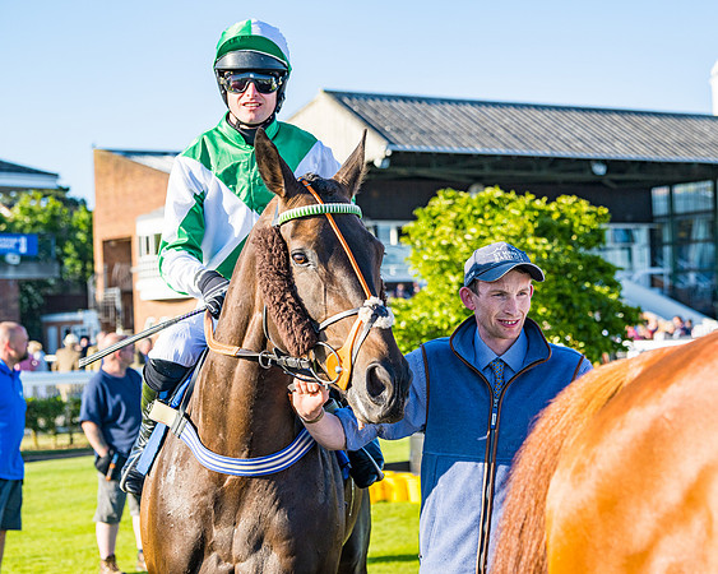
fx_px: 1676
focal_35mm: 79
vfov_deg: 19.4
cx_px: 431
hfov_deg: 24.1
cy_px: 287
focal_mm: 70
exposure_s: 1/1250
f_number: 5
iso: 200
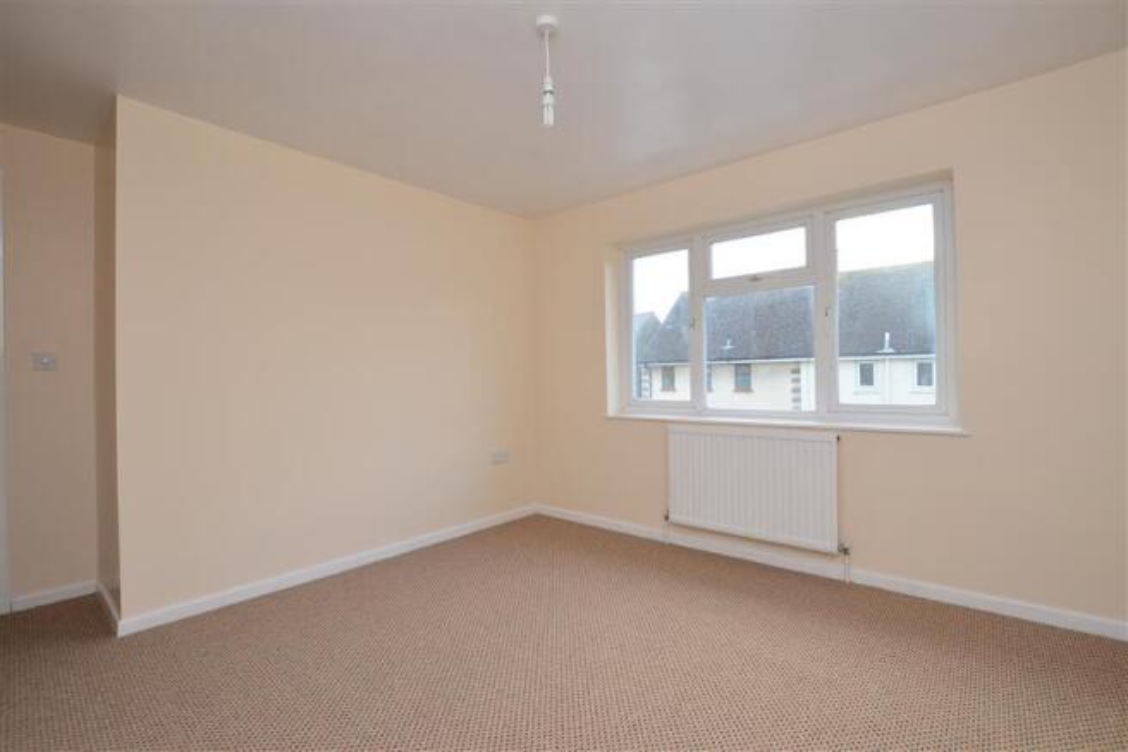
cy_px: 376
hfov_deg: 100.4
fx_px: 470
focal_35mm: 15
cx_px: 564
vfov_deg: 77.3
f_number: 5.6
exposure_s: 1/40
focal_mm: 10
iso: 400
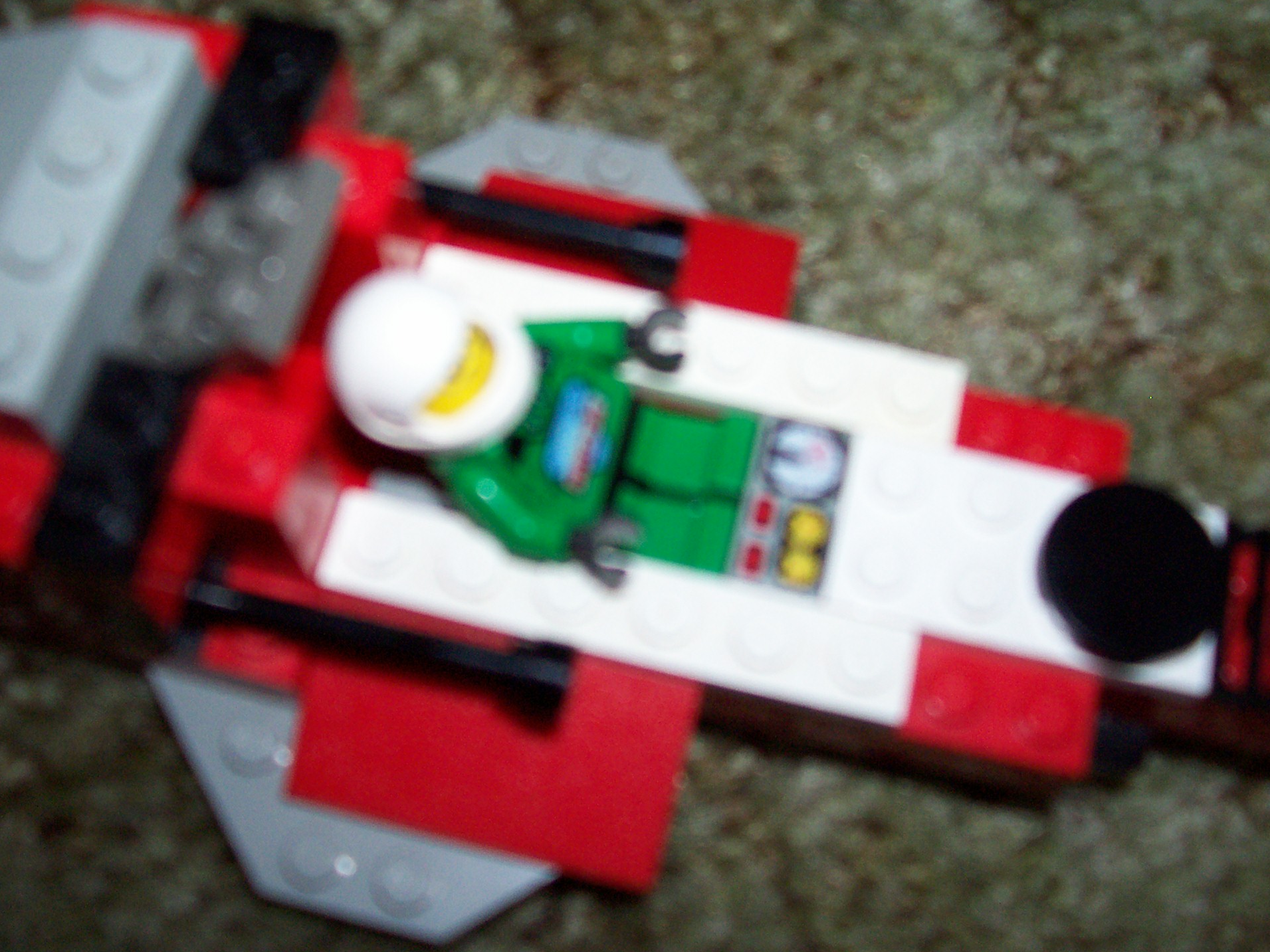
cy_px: 464
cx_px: 637
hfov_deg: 45.8
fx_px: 1504
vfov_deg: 35.1
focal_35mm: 41
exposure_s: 1/112
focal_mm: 5.6
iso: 140
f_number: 2.7
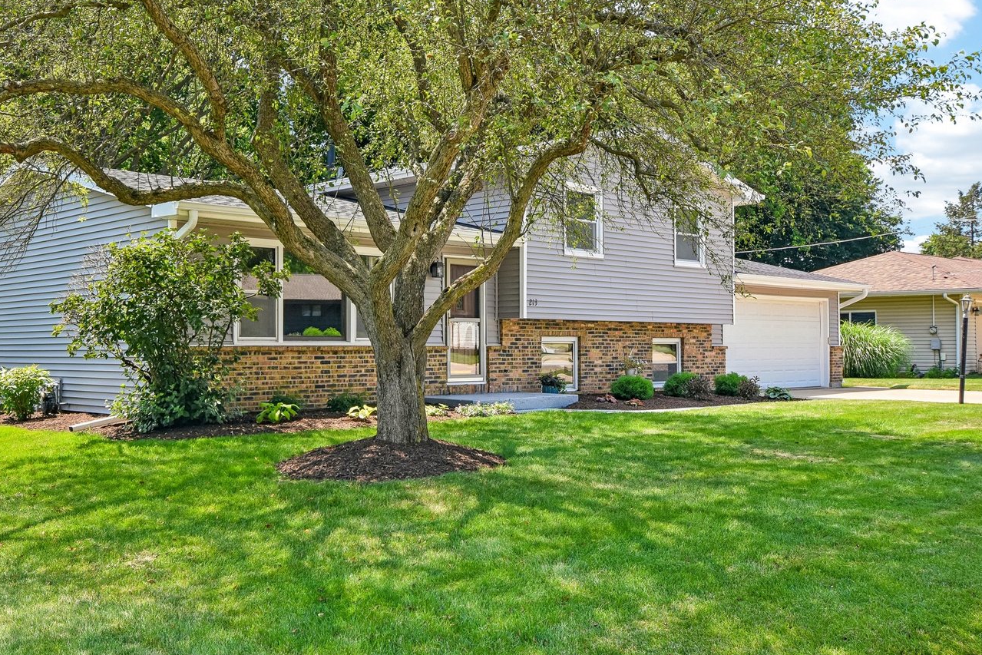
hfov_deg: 50.3
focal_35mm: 38
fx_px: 1037
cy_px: 245
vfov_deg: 34.9
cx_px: 385
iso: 500
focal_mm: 20
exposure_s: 1/320
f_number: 8
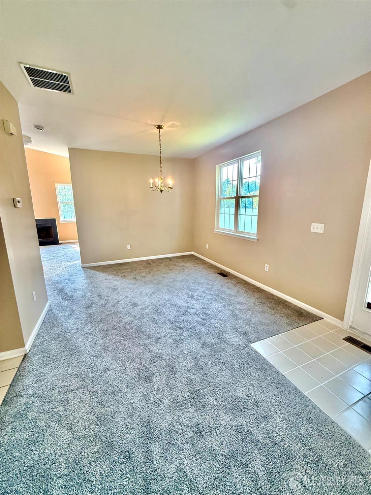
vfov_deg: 102.1
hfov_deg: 85.7
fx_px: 200
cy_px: 248
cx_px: 186
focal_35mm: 14
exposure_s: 1/120
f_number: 2.2
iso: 160
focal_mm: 2.22
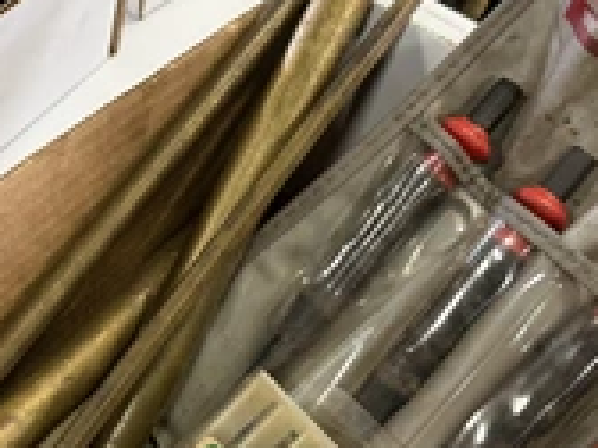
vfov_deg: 25.7
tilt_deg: -48.9
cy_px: 231
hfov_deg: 33.6
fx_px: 985
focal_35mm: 57
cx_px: 217
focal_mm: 6.76
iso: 250
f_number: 1.78
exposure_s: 1/60
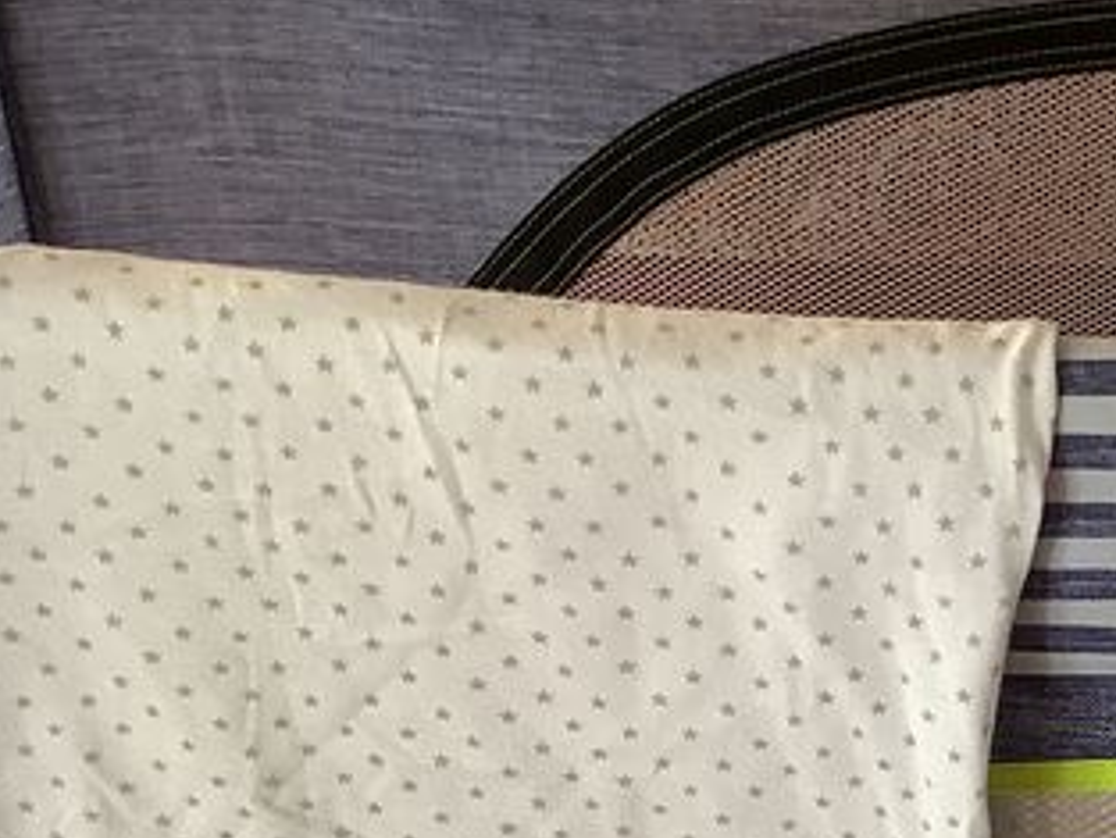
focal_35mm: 99
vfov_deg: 14.2
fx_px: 3193
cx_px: 1230
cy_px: 1141
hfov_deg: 19.0
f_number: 2.4
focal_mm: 3.3
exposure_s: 1/60
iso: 100
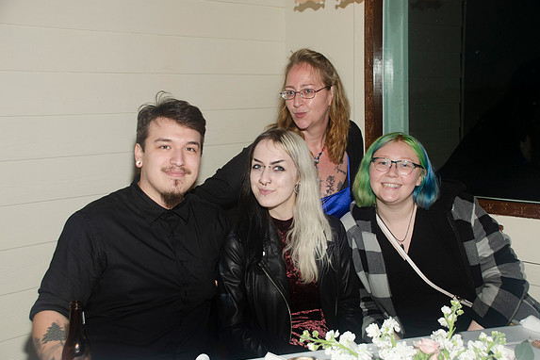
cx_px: 272
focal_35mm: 47
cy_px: 180
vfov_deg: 28.6
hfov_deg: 41.9
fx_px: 705
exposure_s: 1/60
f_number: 5.6
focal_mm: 31
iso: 400
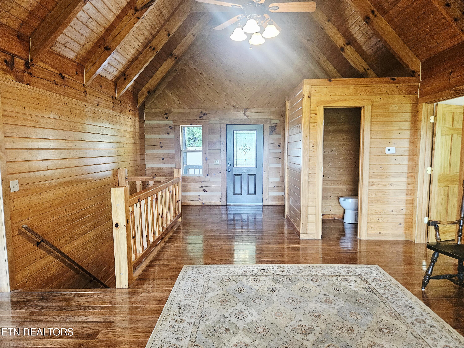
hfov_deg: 73.9
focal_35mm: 23
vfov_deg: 58.9
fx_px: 308
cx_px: 232
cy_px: 174
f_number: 1.8
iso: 640
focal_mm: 5.4
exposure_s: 1/120
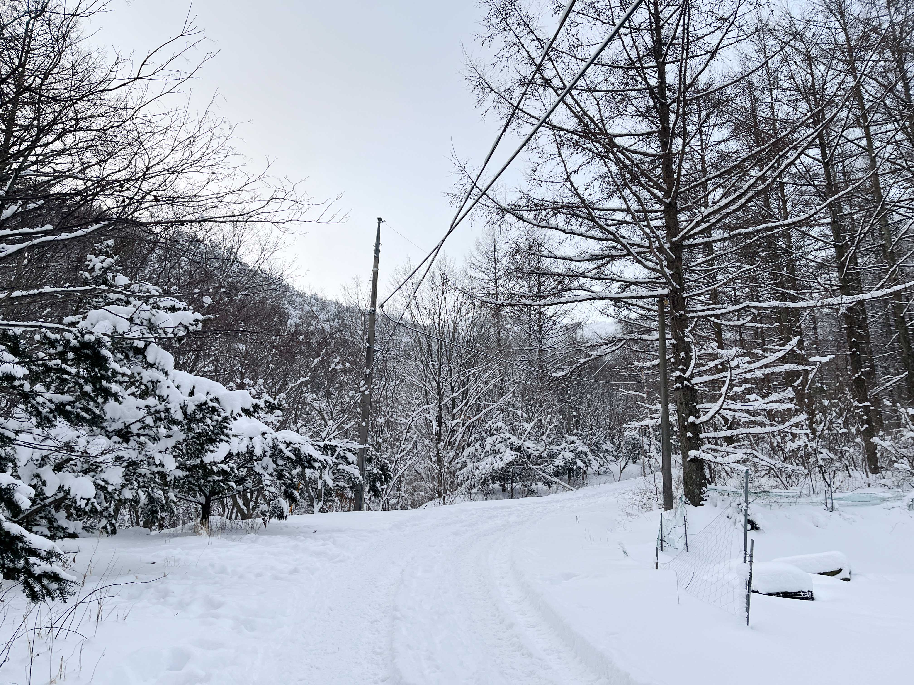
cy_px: 342
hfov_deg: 67.3
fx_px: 687
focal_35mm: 26
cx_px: 457
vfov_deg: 53.1
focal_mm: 5.1
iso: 50
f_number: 1.6
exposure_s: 1/121
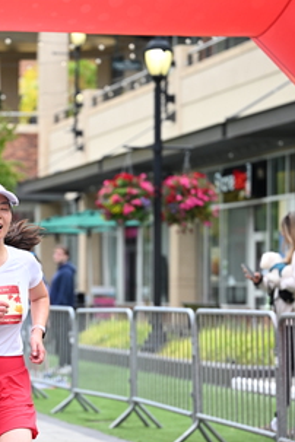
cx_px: 62
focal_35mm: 145
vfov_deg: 14.1
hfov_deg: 9.4
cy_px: 276
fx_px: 1782
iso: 640
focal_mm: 80
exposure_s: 1/2000
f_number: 2.8
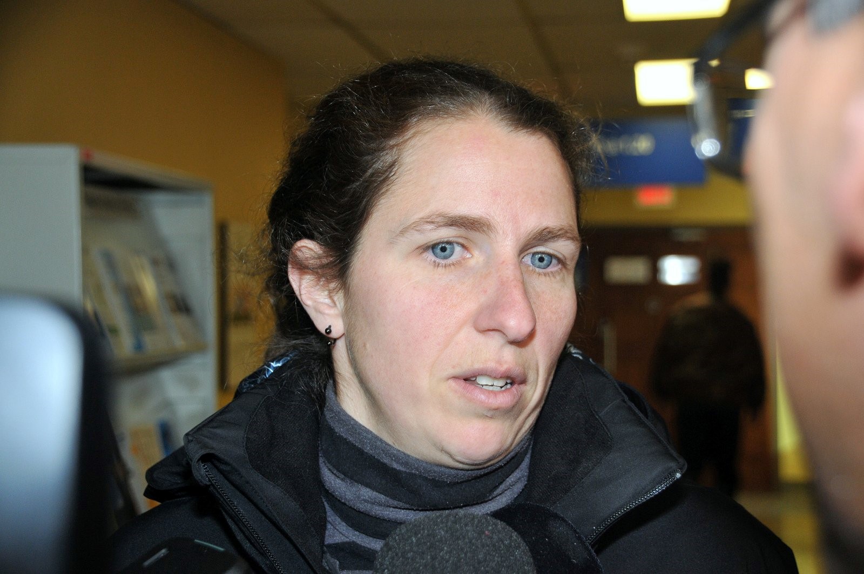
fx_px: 1870
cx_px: 432
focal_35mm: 78
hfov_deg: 26.0
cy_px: 287
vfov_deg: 17.5
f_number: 6.3
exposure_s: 1/60
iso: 500
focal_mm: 52
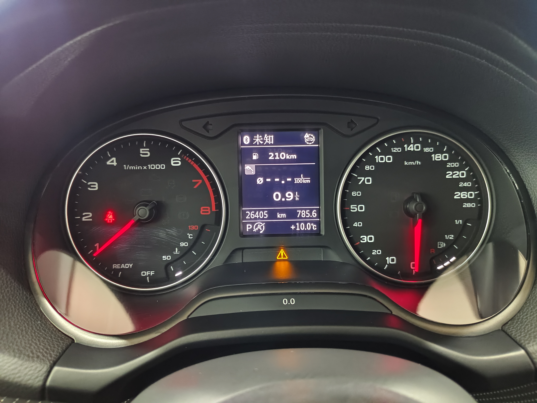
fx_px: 372
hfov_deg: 71.6
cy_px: 202
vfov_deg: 56.8
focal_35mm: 24
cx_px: 268
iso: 5165
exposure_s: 1/14.3
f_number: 1.88
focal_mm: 5.56
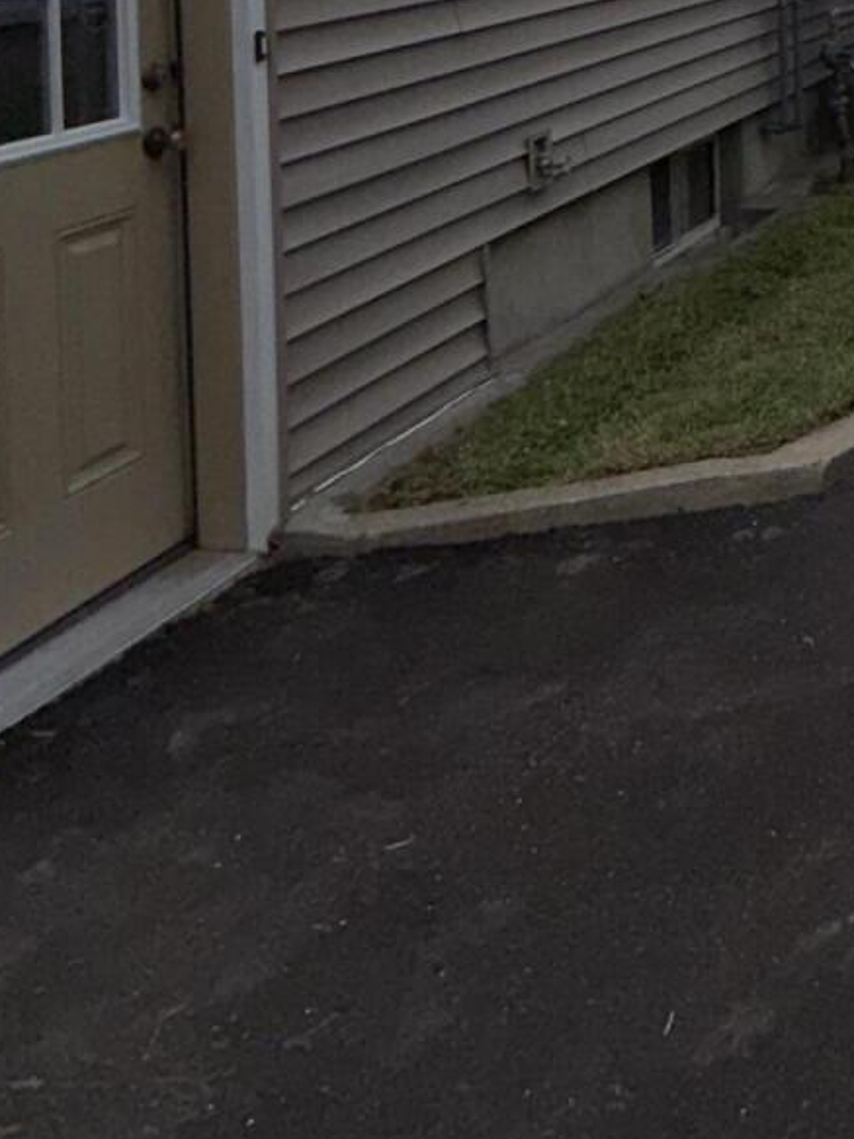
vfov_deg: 33.8
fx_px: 1580
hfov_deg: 23.9
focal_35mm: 48
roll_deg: +1.9
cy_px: -147
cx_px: 1284
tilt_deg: -0.1
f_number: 2.2
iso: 16
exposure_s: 1/2506
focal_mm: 2.22
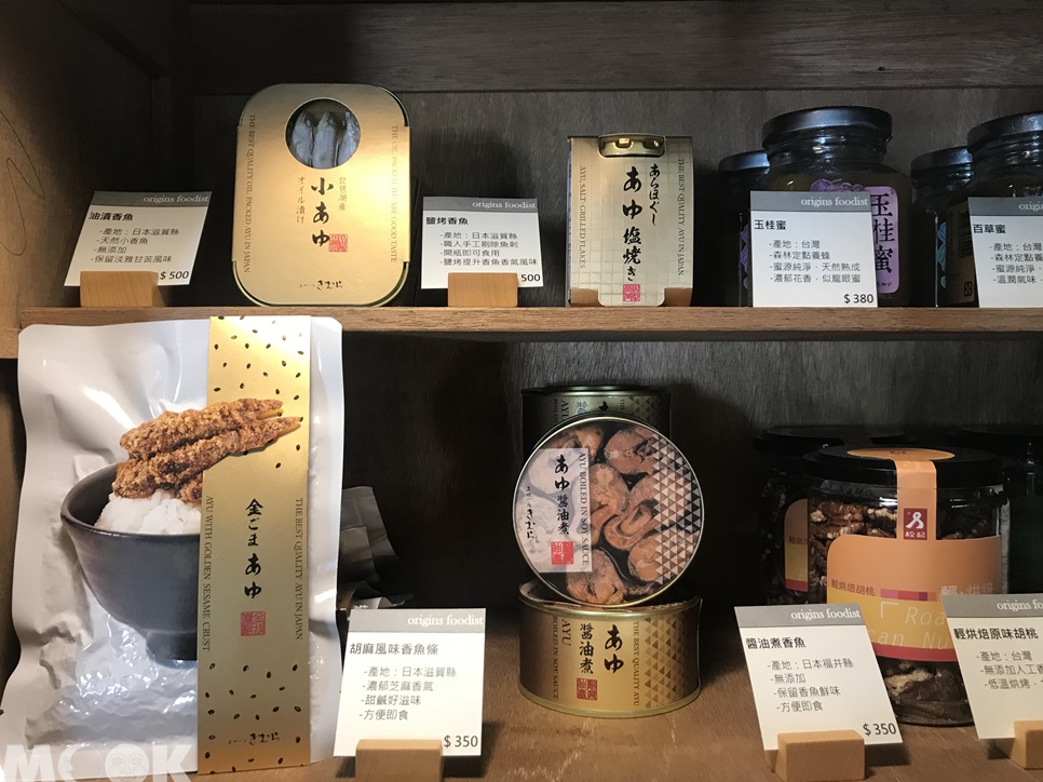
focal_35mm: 29
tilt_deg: -1.4
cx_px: 529
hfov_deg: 61.7
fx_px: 874
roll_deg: -0.1
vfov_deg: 48.2
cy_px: 396
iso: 40
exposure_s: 1/20
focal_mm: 3.99
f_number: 1.8
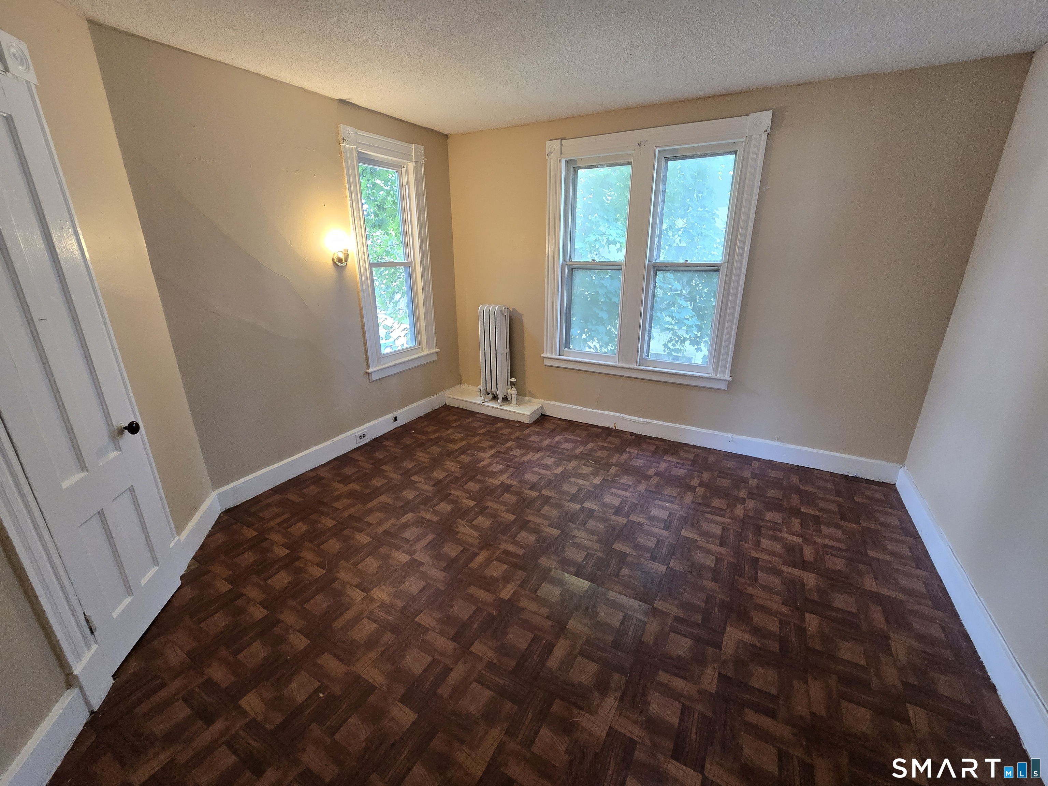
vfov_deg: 89.9
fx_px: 394
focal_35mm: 13
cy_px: 393
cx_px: 524
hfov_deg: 106.2
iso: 320
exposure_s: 1/60
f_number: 2.2
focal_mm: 2.2
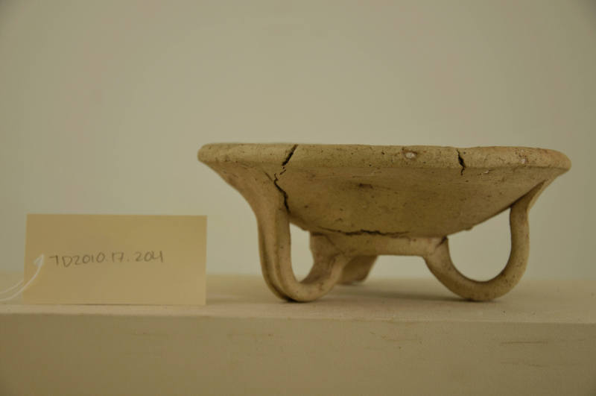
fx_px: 1116
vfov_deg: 20.1
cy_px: 198
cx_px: 298
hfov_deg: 29.9
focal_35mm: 68
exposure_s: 1/60
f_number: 4.8
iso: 200
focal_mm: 45
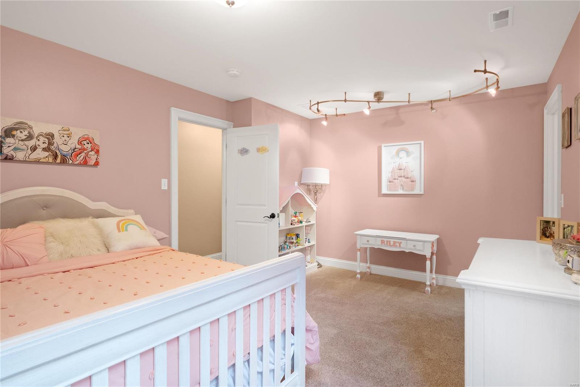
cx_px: 290
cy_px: 194
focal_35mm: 18
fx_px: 290
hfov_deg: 90.0
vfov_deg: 67.4
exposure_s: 1/2.5
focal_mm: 9
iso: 640
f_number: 9
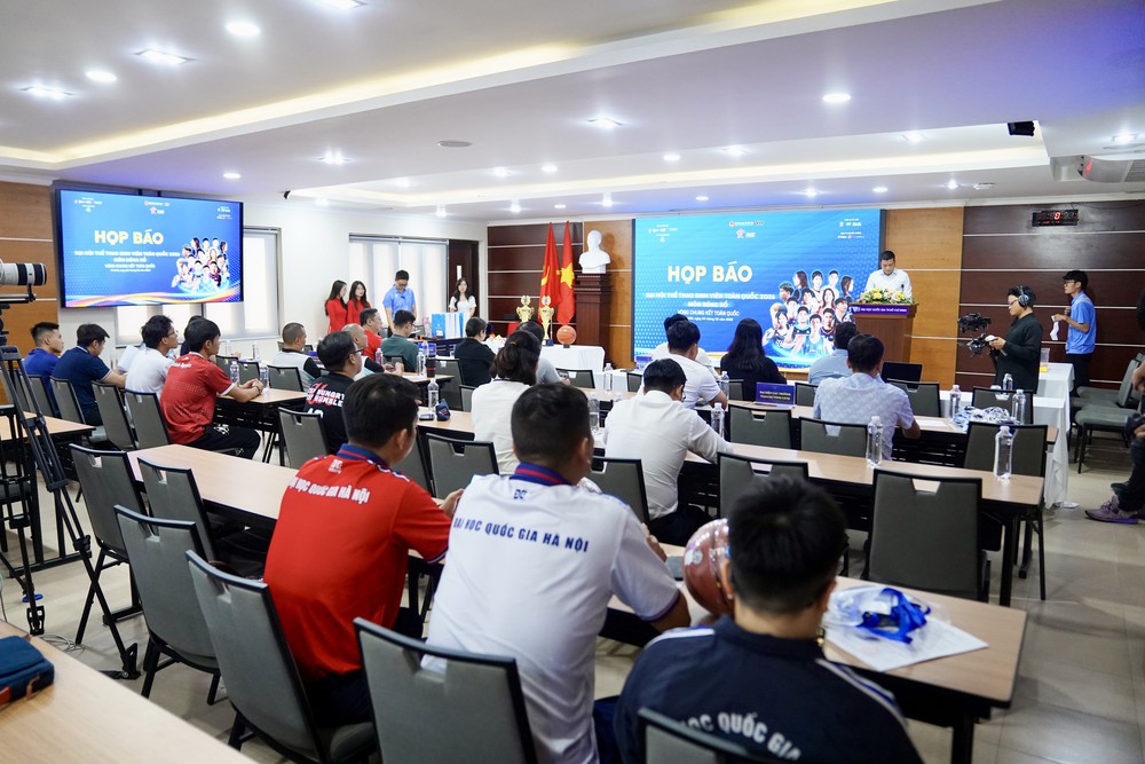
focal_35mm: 24
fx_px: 763
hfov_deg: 73.7
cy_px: 382
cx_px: 572
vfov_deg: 53.1
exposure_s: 1/400
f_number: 2.8
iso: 3200
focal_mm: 24
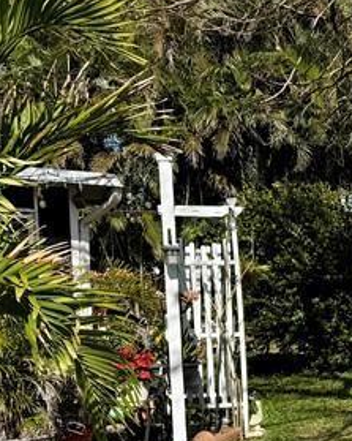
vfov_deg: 21.9
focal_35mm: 86
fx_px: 1121
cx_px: 723
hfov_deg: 14.5
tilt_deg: -4.0
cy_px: 360
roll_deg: +0.0
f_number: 1.78
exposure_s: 1/4608
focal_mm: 6.76
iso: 80
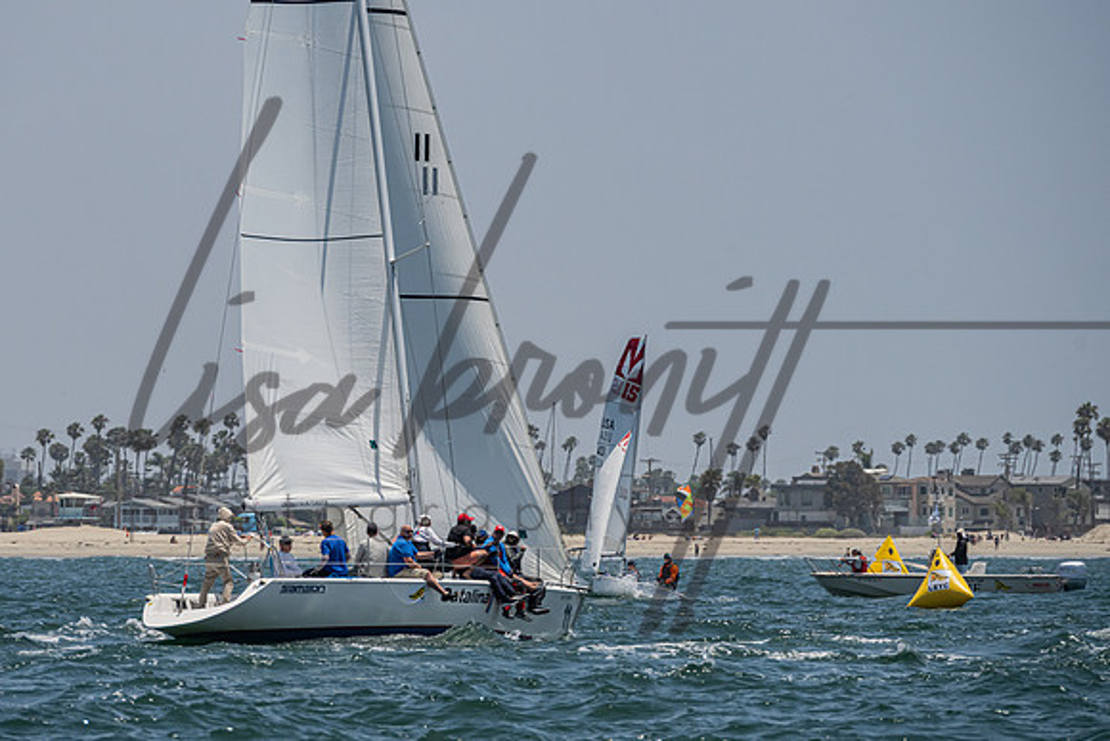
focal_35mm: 360
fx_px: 11099
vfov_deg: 3.8
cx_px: 430
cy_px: 338
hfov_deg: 5.7
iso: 400
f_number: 8
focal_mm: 260
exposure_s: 1/3200
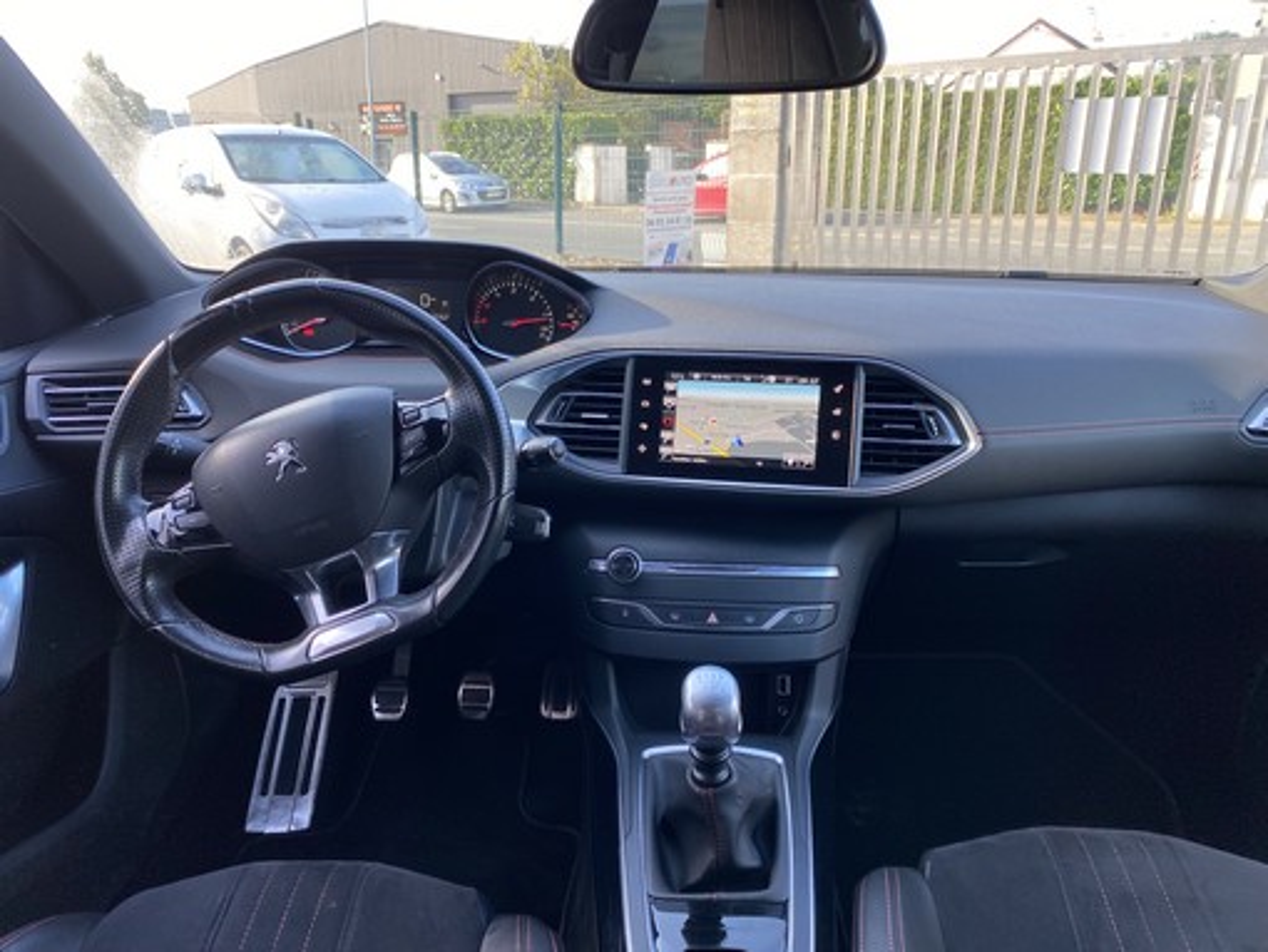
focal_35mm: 26
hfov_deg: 67.3
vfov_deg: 53.1
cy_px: 476
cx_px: 634
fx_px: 953
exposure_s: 1/122
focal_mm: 4.25
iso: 32
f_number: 1.8
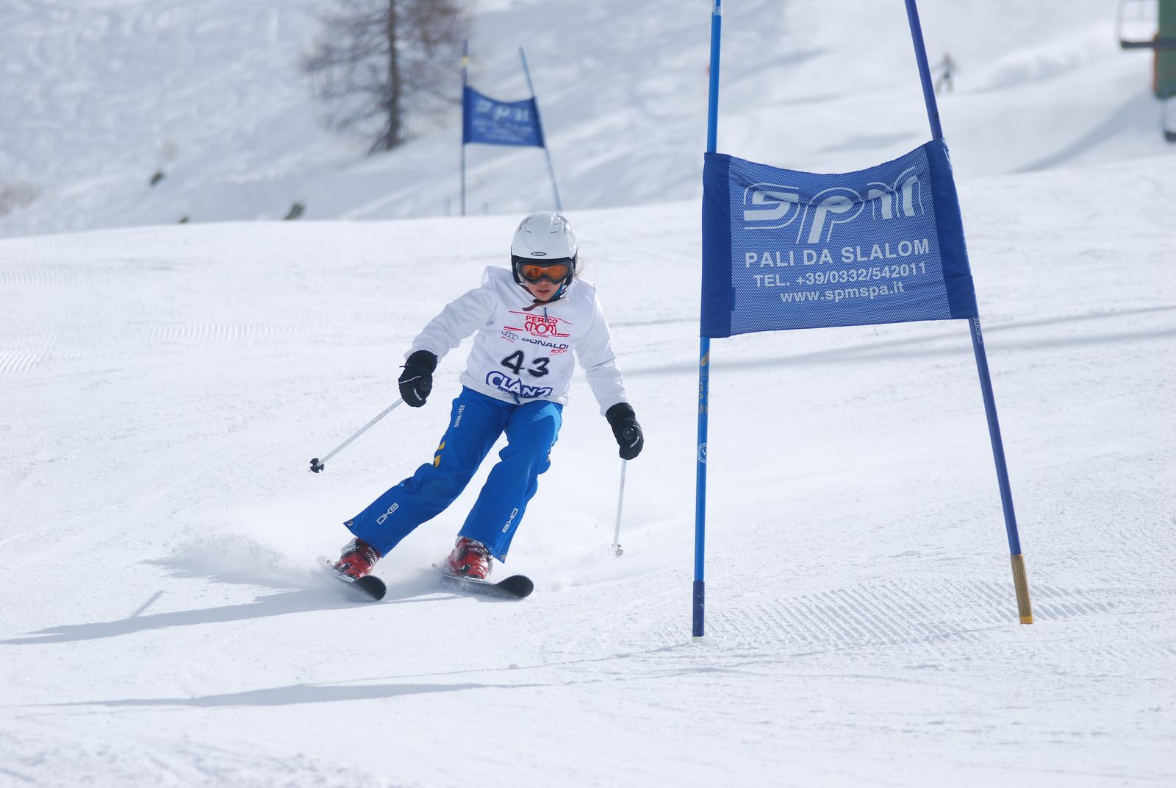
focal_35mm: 248
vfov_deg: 5.6
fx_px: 8094
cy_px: 394
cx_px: 588
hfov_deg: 8.3
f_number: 5.3
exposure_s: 1/1250
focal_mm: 165
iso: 100
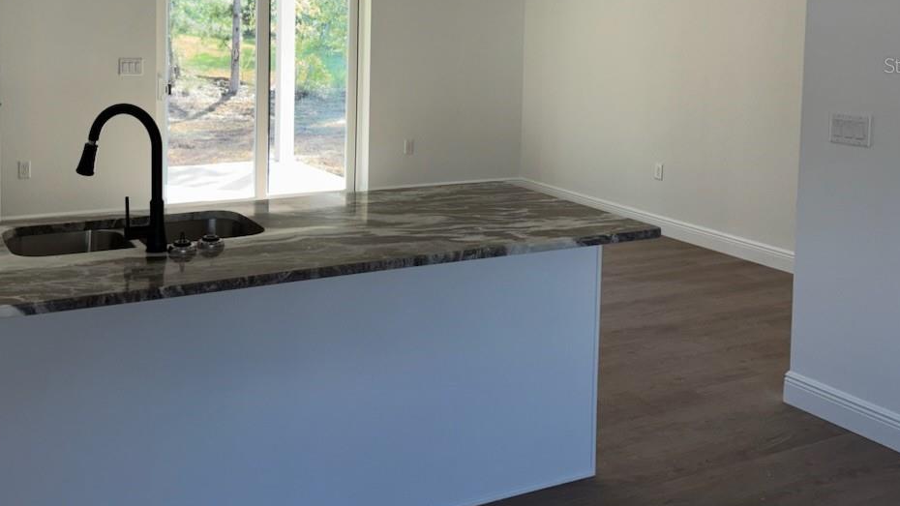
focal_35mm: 39
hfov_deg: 51.2
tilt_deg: -3.1
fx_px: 931
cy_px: 65
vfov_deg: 29.4
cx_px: 356
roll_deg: -0.9
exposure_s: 1/121
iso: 64
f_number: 1.6
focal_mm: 5.96
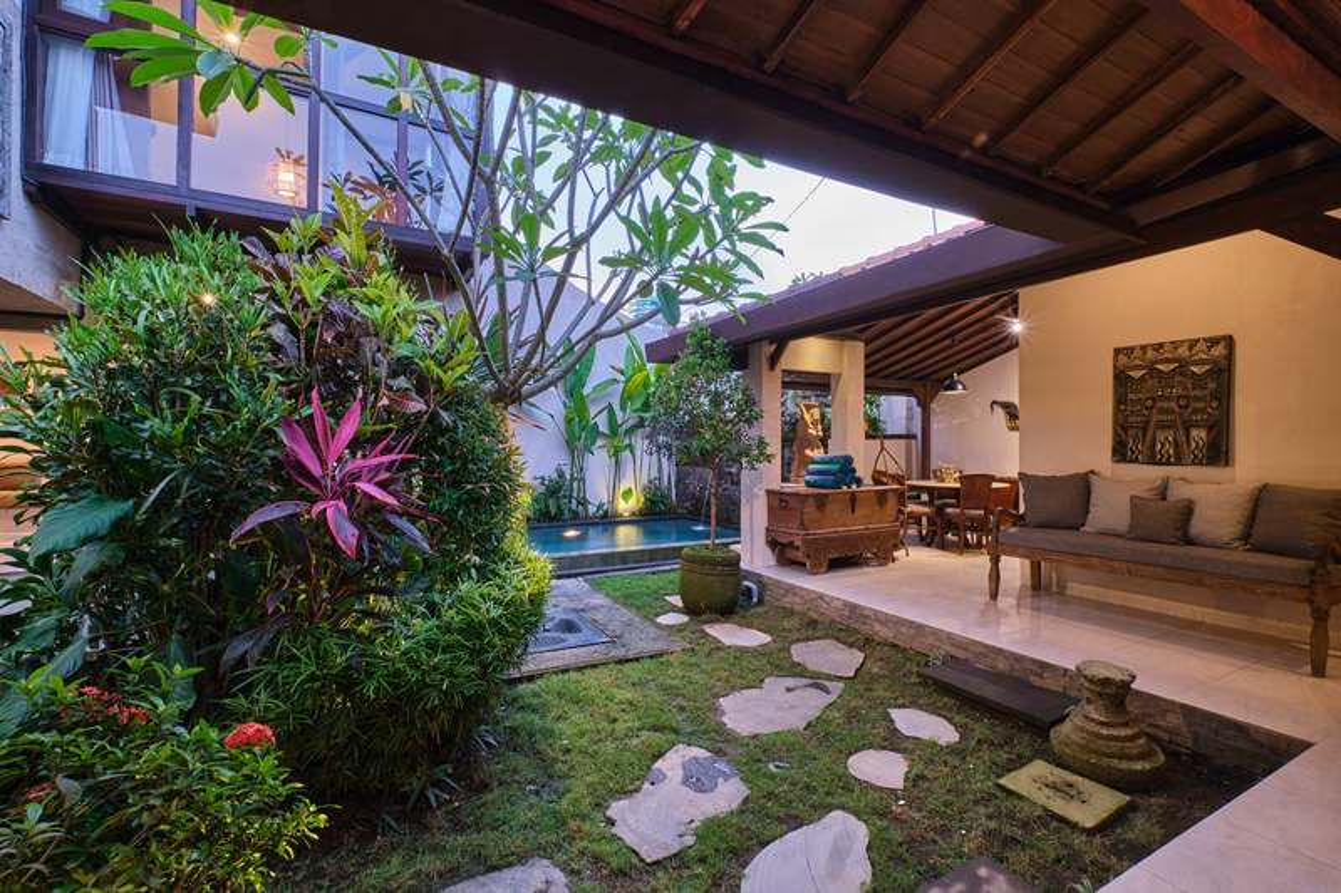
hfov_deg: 100.4
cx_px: 670
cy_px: 446
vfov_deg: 77.3
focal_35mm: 15
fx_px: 559
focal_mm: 10
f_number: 16
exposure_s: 3
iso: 160
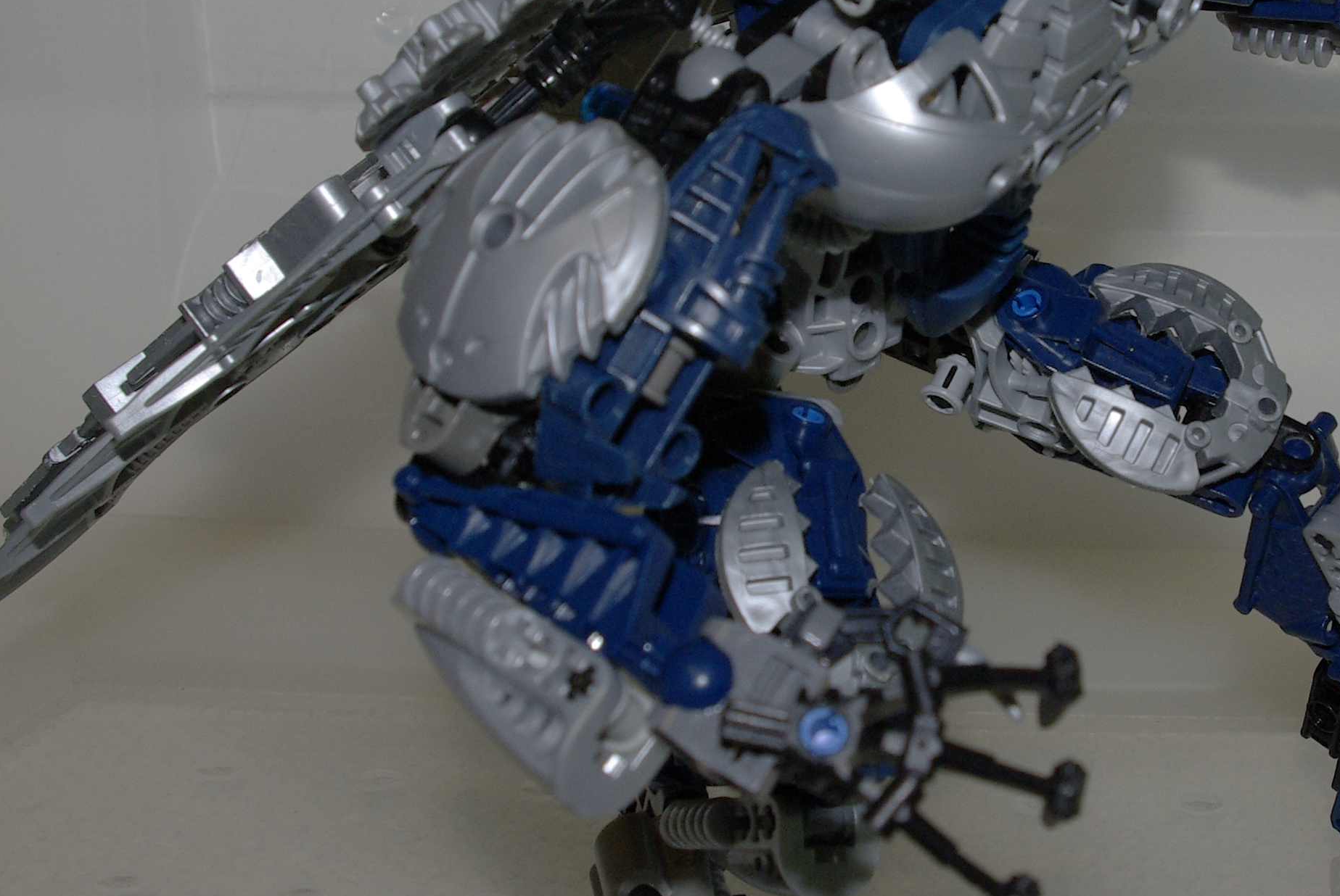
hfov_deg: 30.1
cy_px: 297
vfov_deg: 20.6
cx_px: 950
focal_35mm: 66
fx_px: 2461
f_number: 8
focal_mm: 21
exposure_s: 1/30
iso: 400
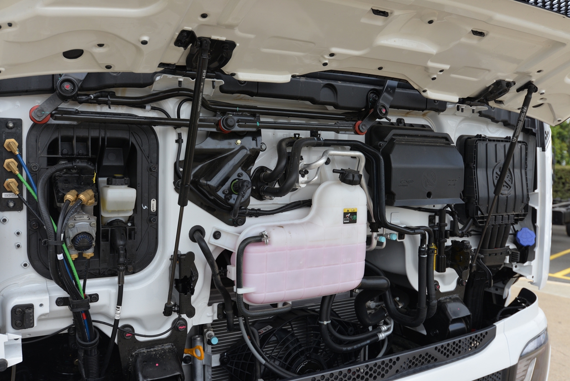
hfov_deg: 54.4
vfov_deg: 37.9
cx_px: 285
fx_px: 554
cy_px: 190
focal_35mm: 35
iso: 200
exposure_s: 1/160
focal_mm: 35
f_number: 6.3
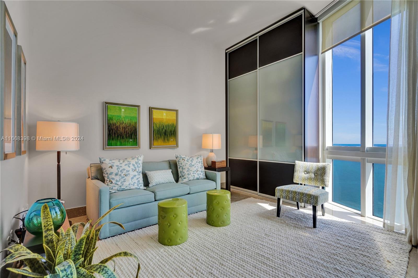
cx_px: 209
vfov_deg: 73.7
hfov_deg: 96.7
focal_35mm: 16
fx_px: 186
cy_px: 139
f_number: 5
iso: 400
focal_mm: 16
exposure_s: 1/200
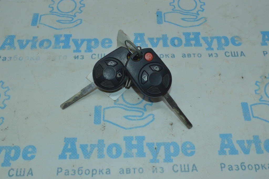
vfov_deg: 34.2
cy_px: 90
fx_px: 291
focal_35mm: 39
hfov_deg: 49.6
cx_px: 134
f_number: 25
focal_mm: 26
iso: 2500
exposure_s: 1/40
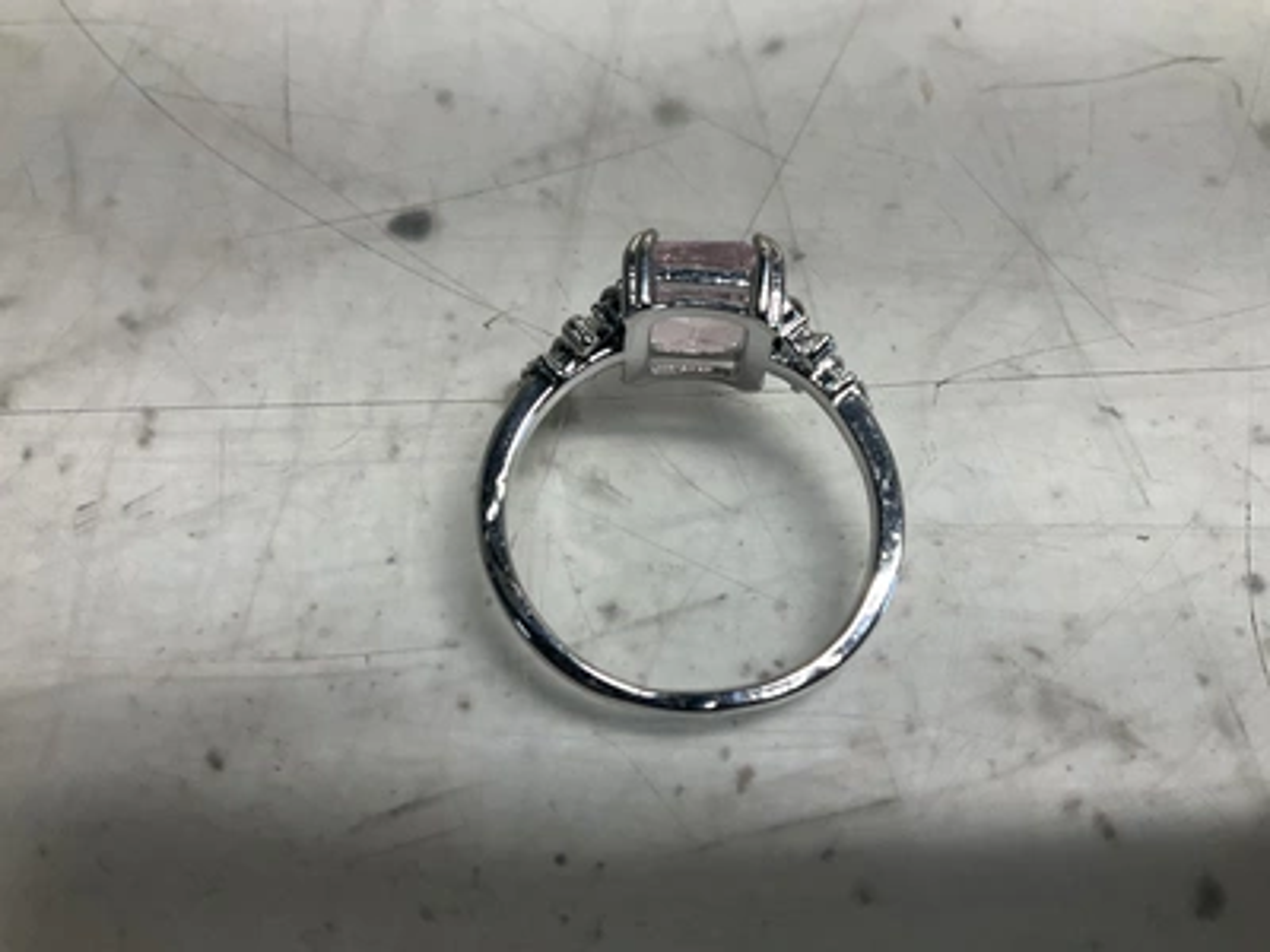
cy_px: 476
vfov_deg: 48.2
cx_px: 635
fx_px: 1064
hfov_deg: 61.7
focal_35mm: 29
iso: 50
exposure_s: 1/120
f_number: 1.8
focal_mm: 3
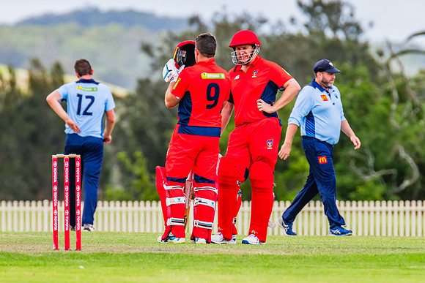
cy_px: 142
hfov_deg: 2.6
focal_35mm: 805
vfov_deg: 1.7
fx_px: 9500
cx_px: 215
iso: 800
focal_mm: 600
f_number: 8
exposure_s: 1/1250
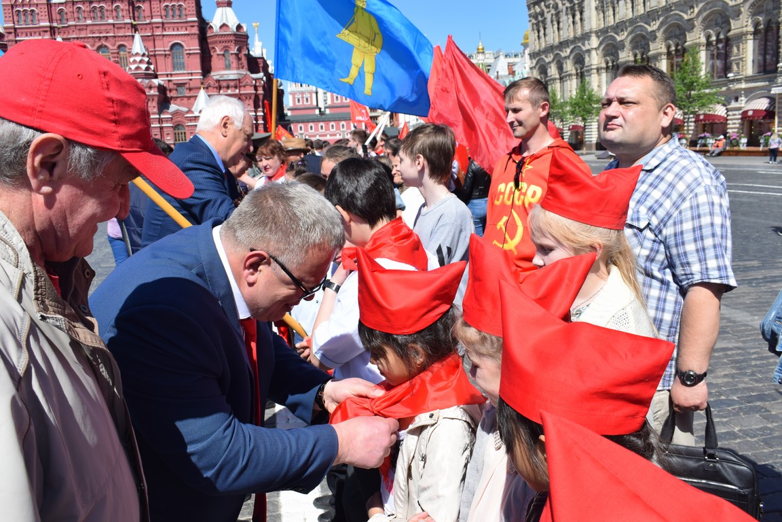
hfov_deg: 59.5
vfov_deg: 41.7
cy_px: 261
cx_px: 391
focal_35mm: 32
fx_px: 684
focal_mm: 21
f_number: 10
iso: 200
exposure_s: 1/400
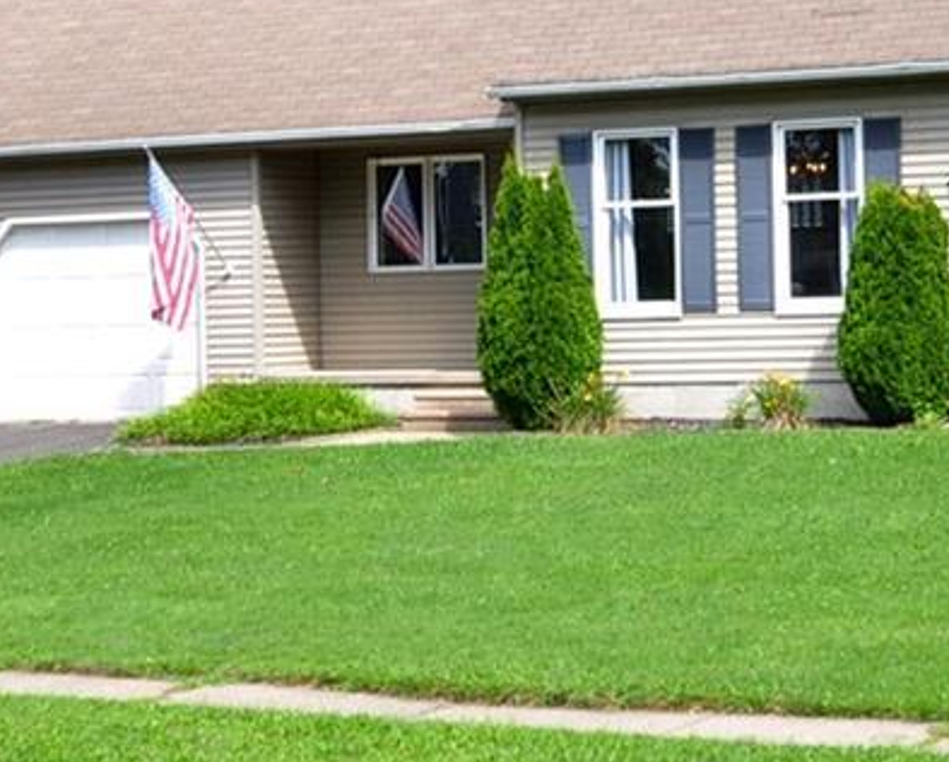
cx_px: 783
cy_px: 99
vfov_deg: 20.6
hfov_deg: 25.5
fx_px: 2052
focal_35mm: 73
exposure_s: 1/320
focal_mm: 20
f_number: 8
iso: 320
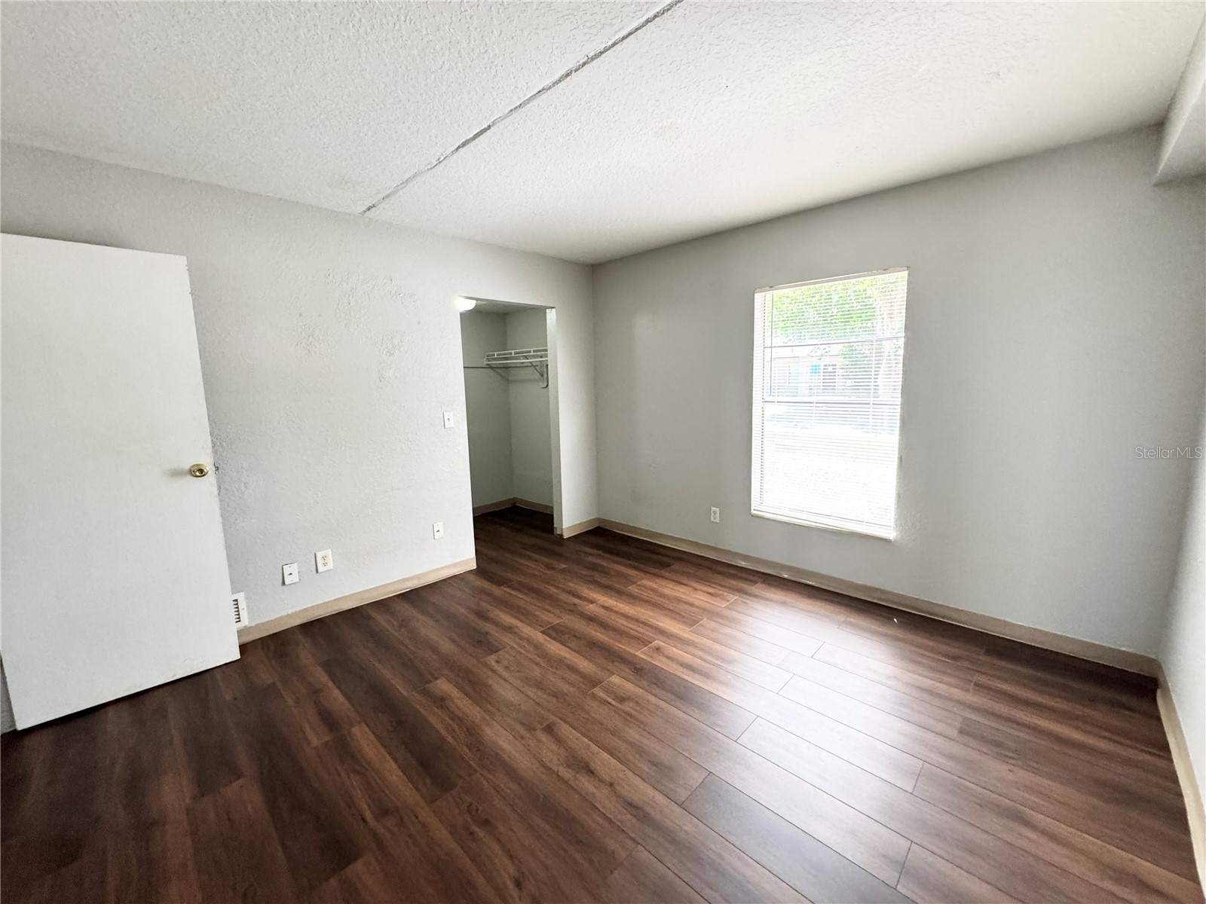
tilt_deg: -8.2
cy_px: 452
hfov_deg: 102.1
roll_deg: +2.7
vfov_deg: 85.7
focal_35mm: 14
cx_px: 603
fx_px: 488
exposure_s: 1/120
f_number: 2.2
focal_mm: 2.22
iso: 320
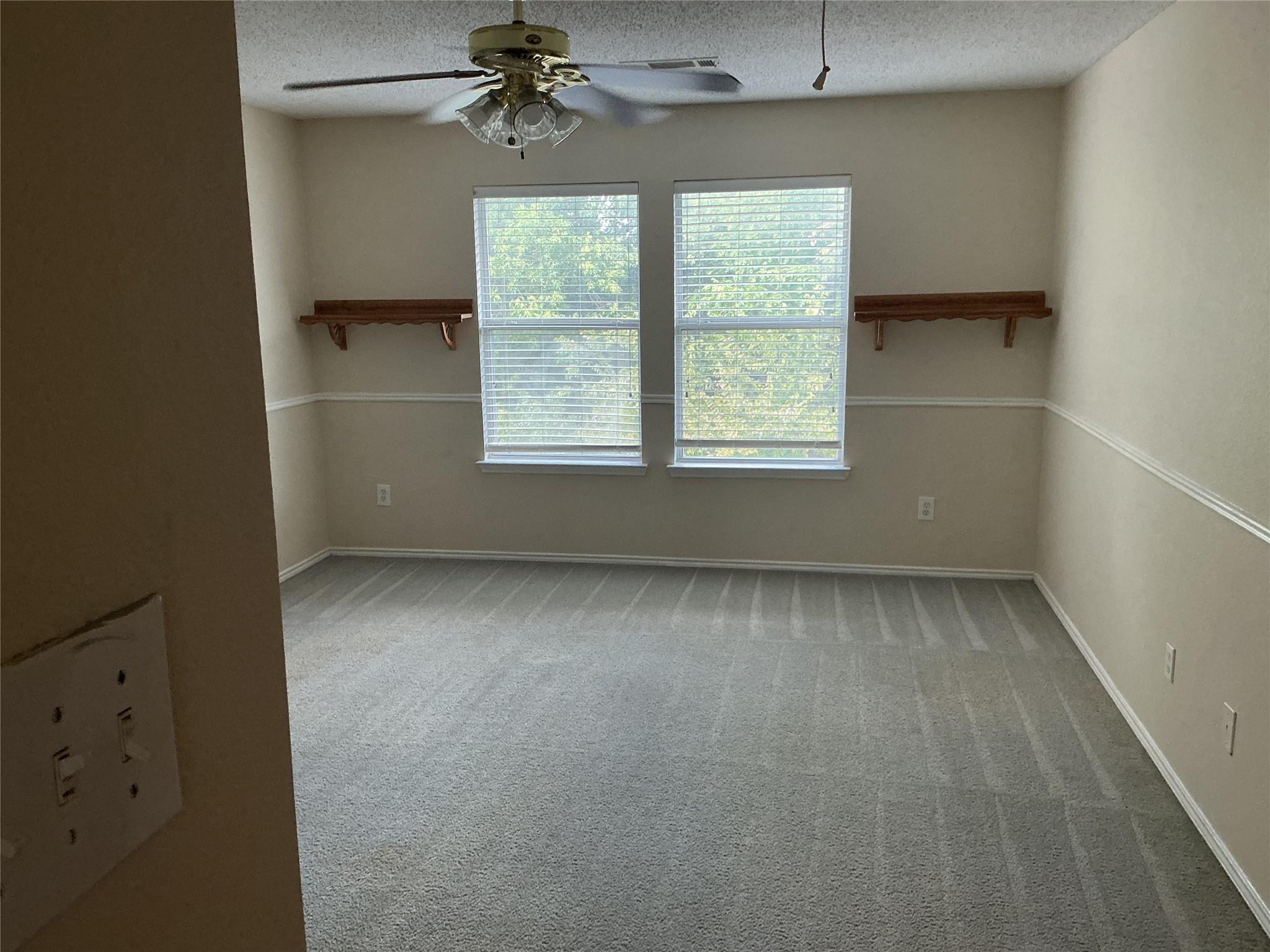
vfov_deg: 48.2
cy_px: 476
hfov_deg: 61.7
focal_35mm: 29
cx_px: 635
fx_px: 1064
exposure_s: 1/60
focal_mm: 3
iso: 125
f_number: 1.8
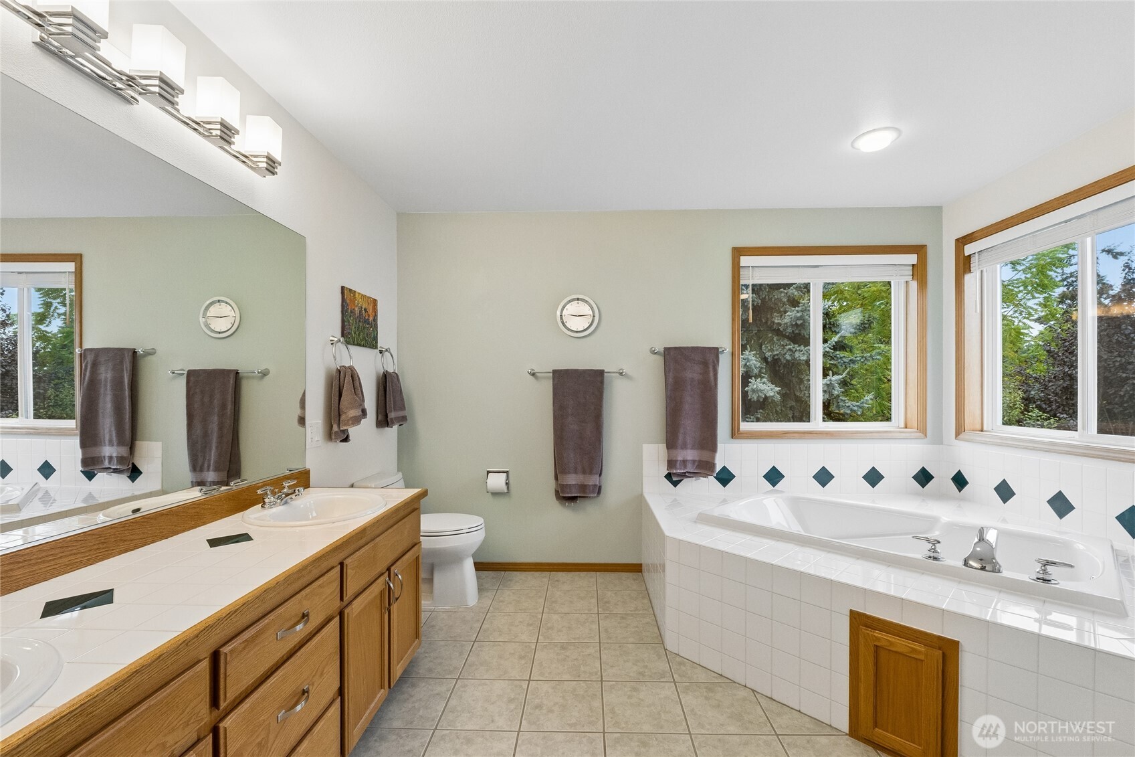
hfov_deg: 100.4
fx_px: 473
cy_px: 378
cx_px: 568
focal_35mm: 15
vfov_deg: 77.3
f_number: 9
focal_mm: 10
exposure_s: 1/30
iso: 800
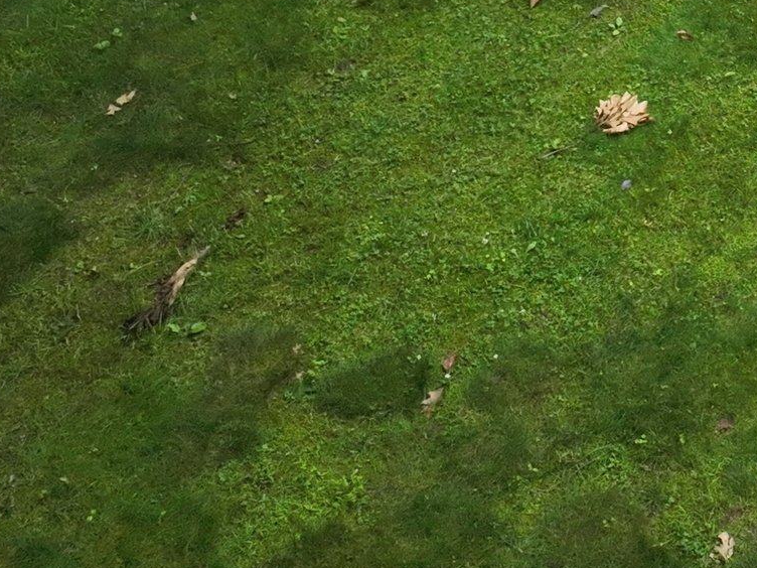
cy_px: -580
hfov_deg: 16.6
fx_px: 2143
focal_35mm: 98
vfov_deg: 13.0
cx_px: 1374
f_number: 2.8
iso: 360
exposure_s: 1/15
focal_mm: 12.29
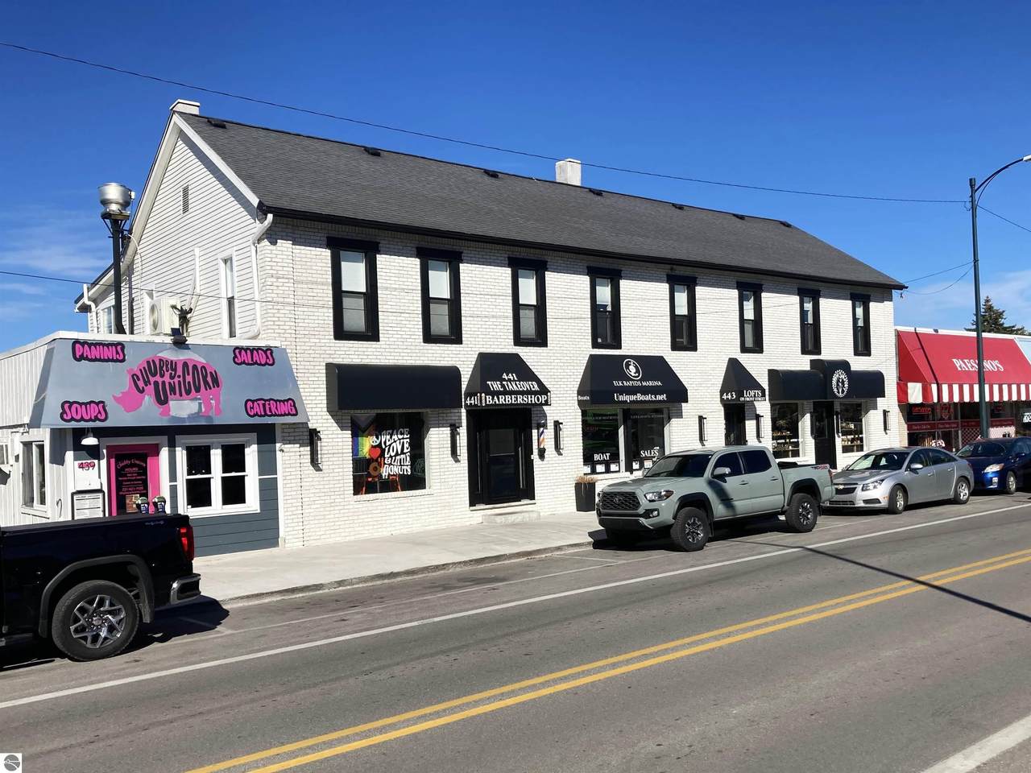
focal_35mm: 28
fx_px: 834
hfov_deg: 63.4
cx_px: 516
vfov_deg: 49.7
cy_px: 386
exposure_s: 1/3436
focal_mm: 3.99
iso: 20
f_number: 1.8
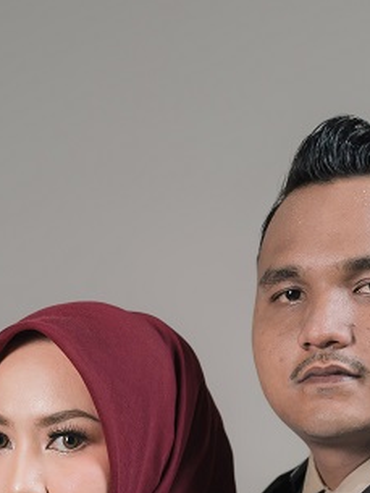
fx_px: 2643
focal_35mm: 186
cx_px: 213
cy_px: 697
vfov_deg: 10.4
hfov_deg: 8.0
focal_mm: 43.6
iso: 125
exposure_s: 1/160
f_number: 2.8
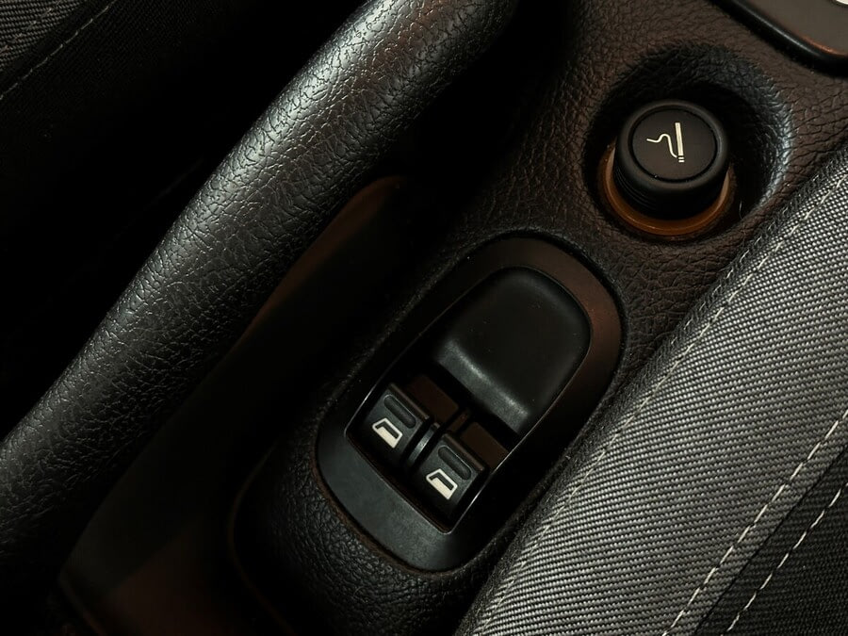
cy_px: 318
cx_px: 424
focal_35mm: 48
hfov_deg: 39.7
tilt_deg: -64.2
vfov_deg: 30.3
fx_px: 1176
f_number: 1.78
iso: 320
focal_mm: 6.86
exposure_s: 1/33
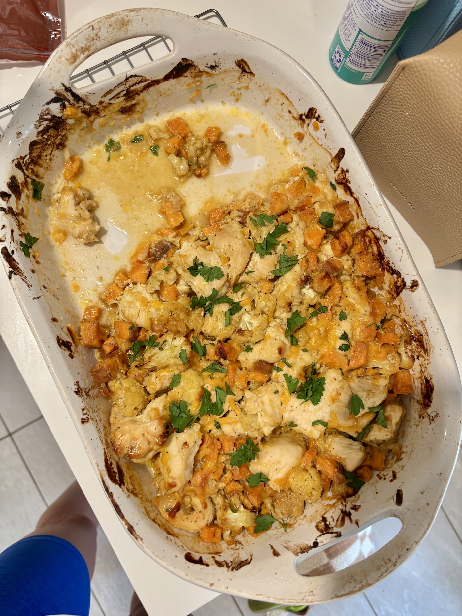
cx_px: 231
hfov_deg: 53.1
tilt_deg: -81.8
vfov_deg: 67.3
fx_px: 463
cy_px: 308
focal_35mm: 26
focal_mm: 5.96
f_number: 1.6
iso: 160
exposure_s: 1/54
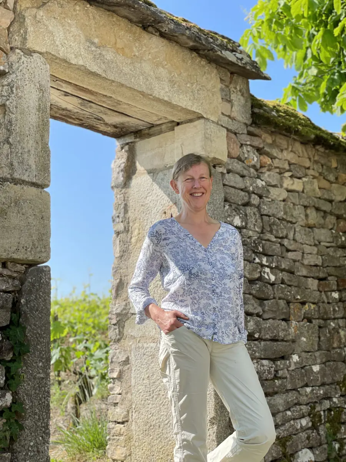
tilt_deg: +10.5
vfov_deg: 36.8
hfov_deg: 28.0
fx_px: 693
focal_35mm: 52
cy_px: 231
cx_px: 173
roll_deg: -0.3
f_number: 2
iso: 32
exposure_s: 1/841
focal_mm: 6
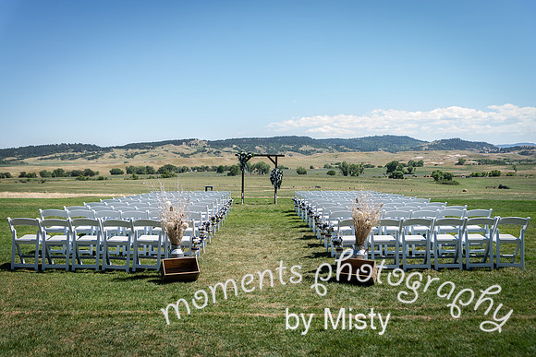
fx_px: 488
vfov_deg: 40.3
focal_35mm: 33
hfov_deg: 57.6
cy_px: 178
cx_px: 268
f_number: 3.2
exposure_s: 1/400
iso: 64
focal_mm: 32
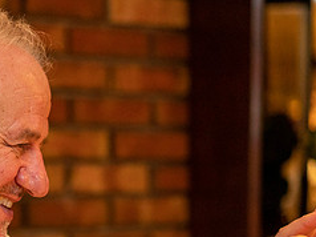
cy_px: 215
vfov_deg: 11.4
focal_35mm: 129
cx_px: 27
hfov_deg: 15.1
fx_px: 1176
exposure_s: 1/125
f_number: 2
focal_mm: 55
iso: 3200
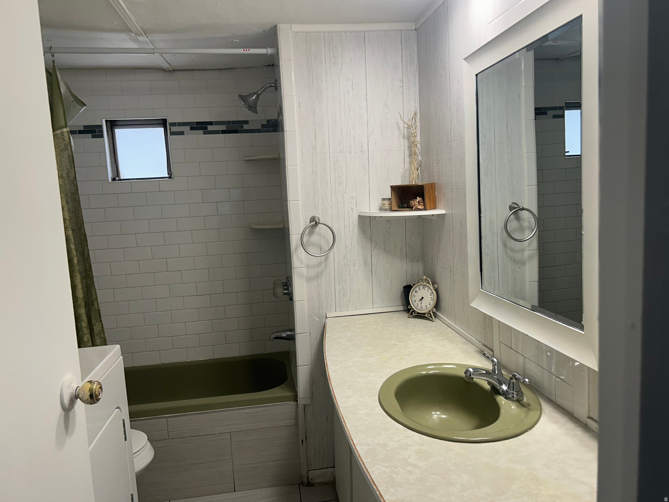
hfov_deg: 67.3
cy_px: 251
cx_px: 334
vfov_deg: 53.1
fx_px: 502
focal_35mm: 26
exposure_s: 1/120
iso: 80
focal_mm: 5.7
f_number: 1.5
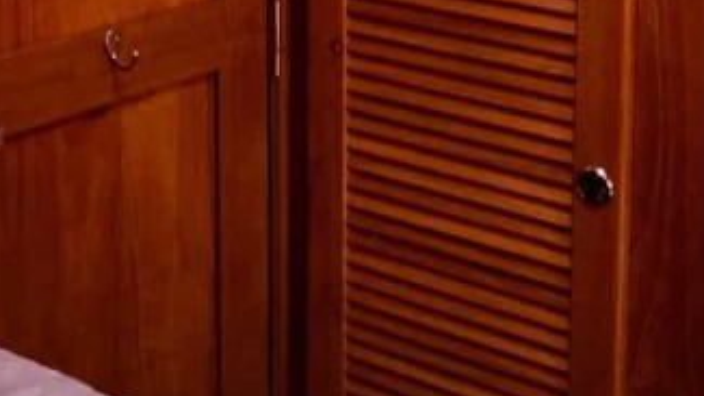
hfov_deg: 28.1
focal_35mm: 75
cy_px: -193
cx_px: 260
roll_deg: -1.0
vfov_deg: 15.0
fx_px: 1400
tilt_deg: -7.9
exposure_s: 1/17
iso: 40
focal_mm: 3.99
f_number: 1.8
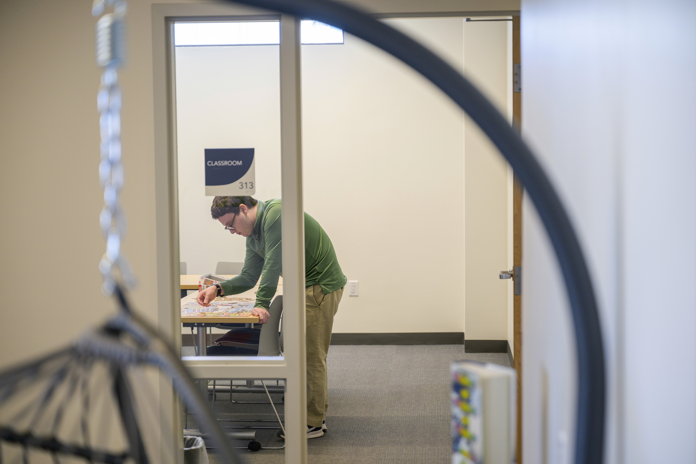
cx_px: 348
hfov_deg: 28.8
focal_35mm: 70
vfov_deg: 19.5
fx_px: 1353
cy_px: 232
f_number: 2.8
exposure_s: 1/100
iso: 400
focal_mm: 70
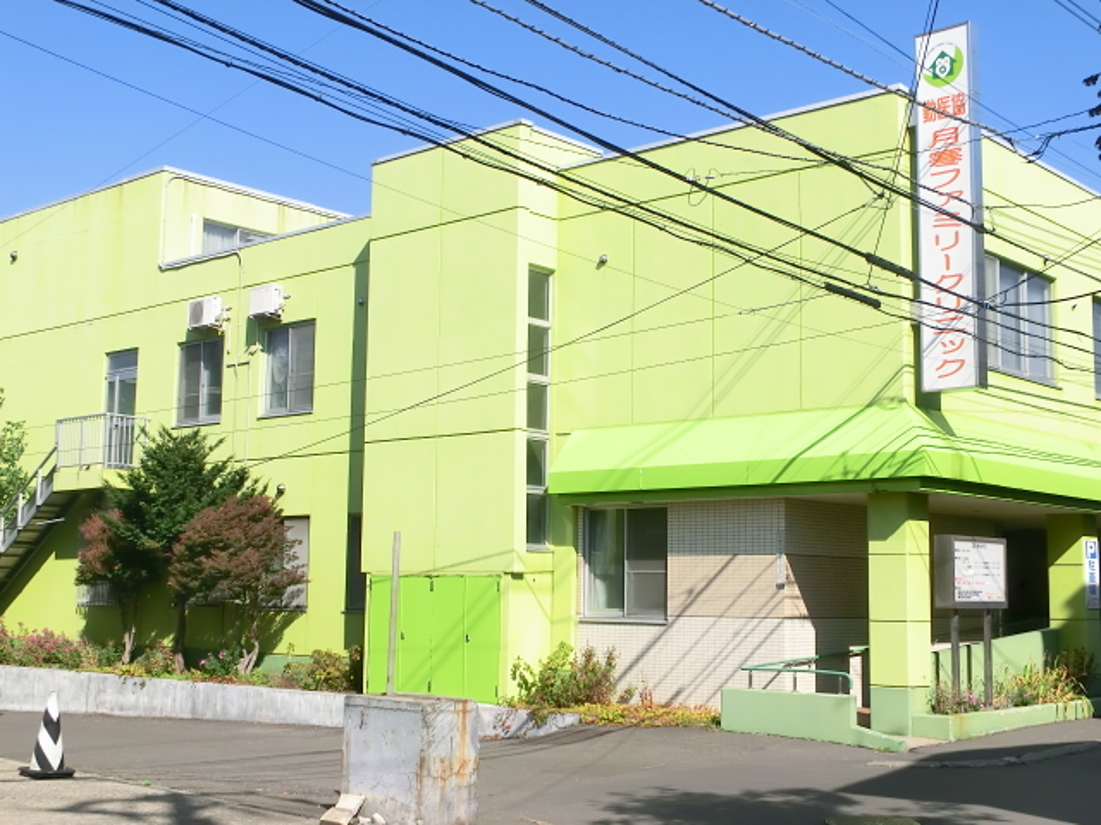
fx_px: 1622
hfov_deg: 37.5
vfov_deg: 28.6
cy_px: 412
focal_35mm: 51
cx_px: 550
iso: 125
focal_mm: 9.09
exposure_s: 1/160
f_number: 11.1
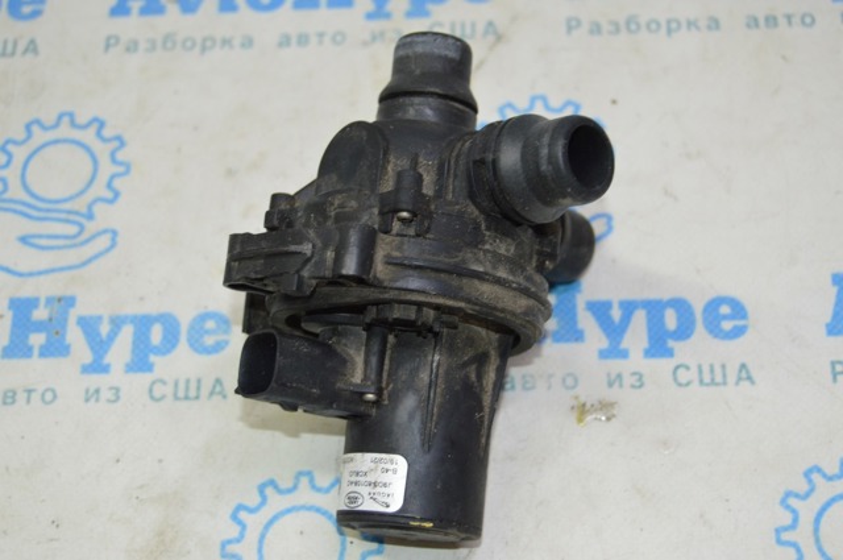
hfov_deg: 29.3
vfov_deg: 19.7
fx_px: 1614
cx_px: 422
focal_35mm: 69
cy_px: 280
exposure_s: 1/60
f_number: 5.3
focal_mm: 46
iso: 800
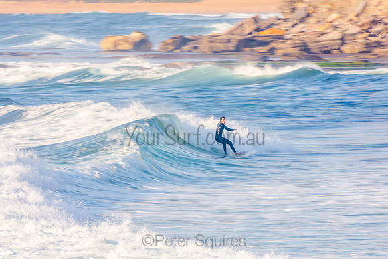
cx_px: 194
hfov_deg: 3.3
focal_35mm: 621
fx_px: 6698
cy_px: 130
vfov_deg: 2.2
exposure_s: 1/25
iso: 100
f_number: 22
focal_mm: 400
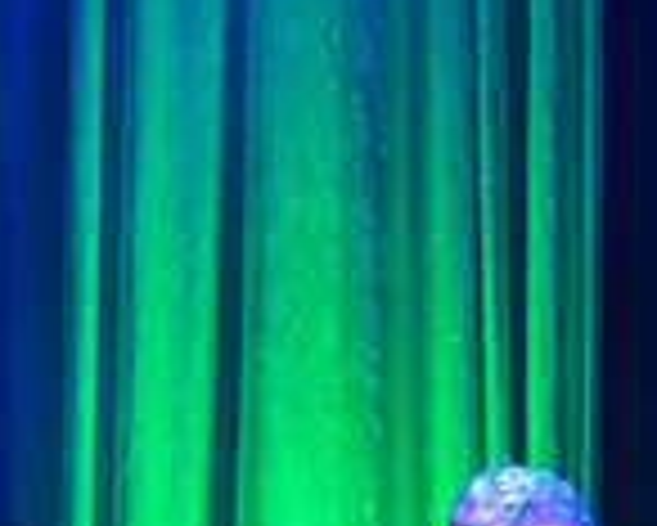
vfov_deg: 1.1
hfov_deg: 1.4
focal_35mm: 1419
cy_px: 377
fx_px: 27610
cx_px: 913
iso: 3200
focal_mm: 300
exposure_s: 1/250
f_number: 5.6
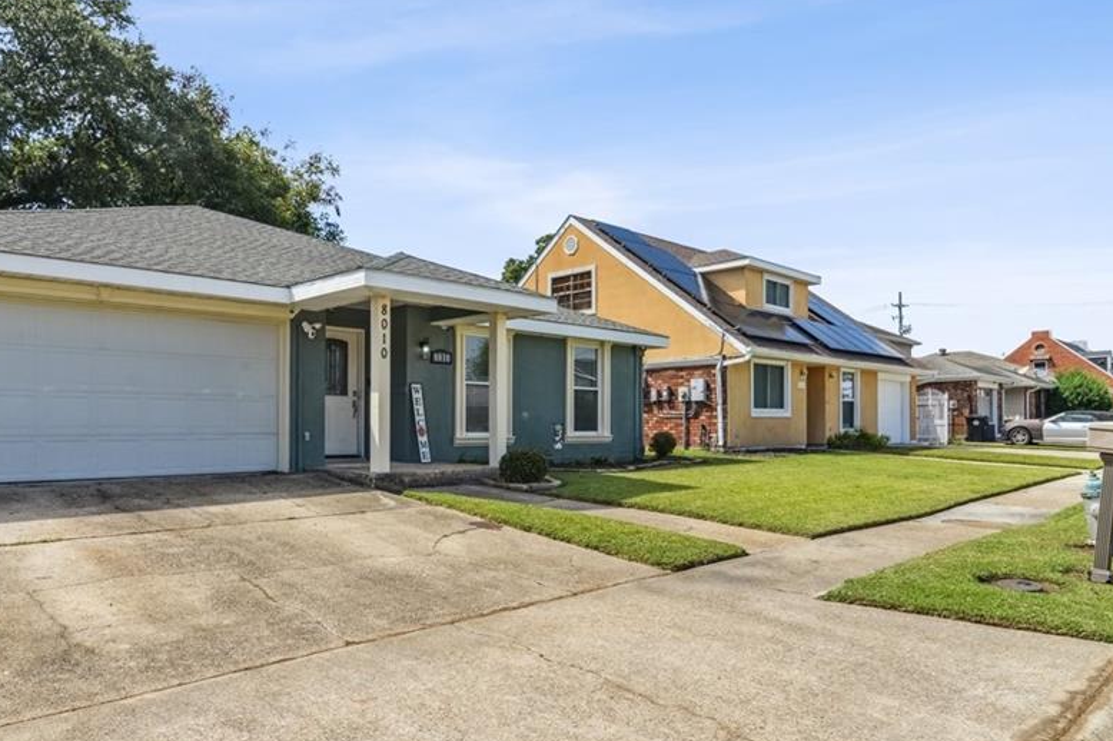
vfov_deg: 51.1
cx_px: 534
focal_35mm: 25
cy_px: 424
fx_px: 773
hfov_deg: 71.5
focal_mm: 19
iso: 400
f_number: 13
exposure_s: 1/500
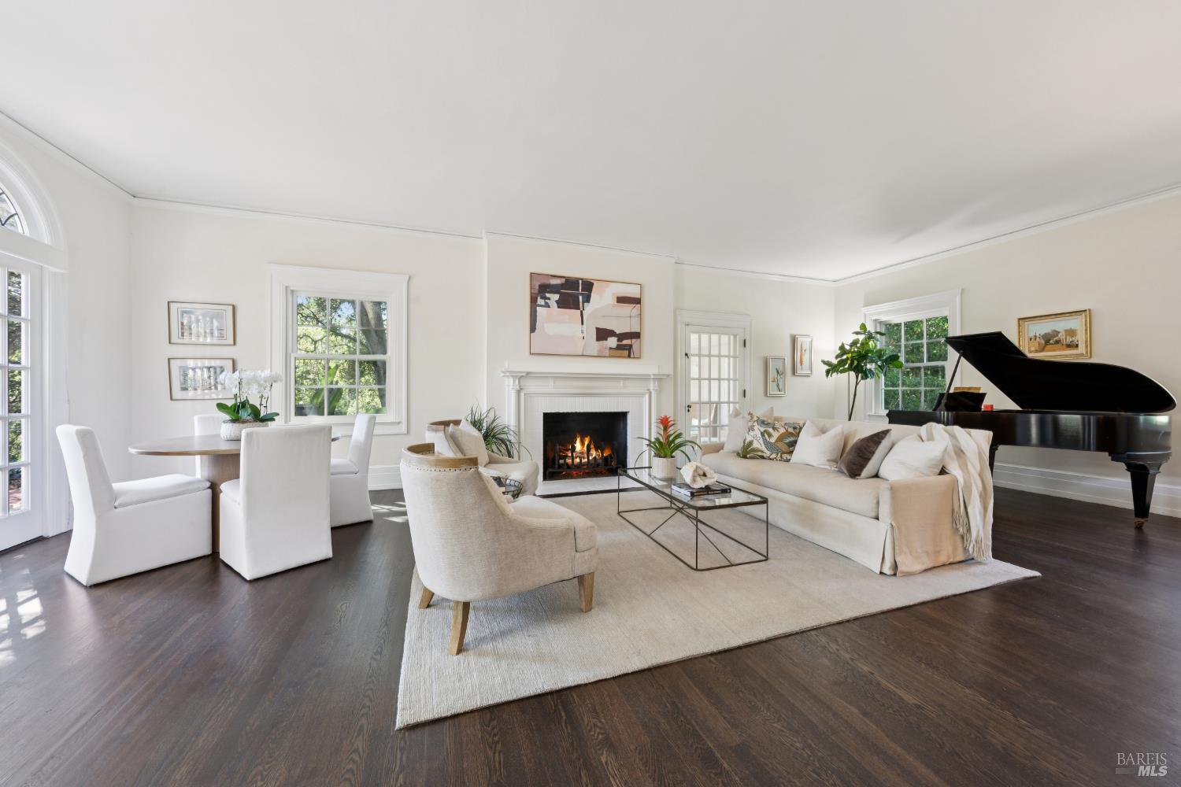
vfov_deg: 85.4
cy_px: 394
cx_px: 590
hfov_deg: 108.3
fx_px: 426
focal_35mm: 13
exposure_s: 1/1.43
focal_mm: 13
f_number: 11
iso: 200
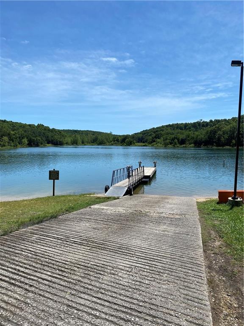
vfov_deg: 67.3
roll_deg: -0.3
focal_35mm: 26
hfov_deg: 53.1
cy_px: 163
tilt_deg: -3.7
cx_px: 122
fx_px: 244
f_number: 1.8
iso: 32
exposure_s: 1/4115
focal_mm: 4.25
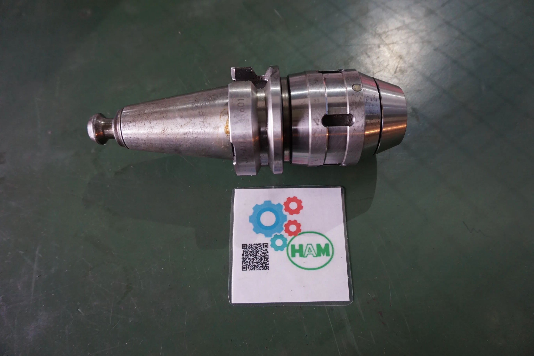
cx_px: 267
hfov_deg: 73.7
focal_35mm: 24
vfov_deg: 53.1
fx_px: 356
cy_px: 178
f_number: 4
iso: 800
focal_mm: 16
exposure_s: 1/60
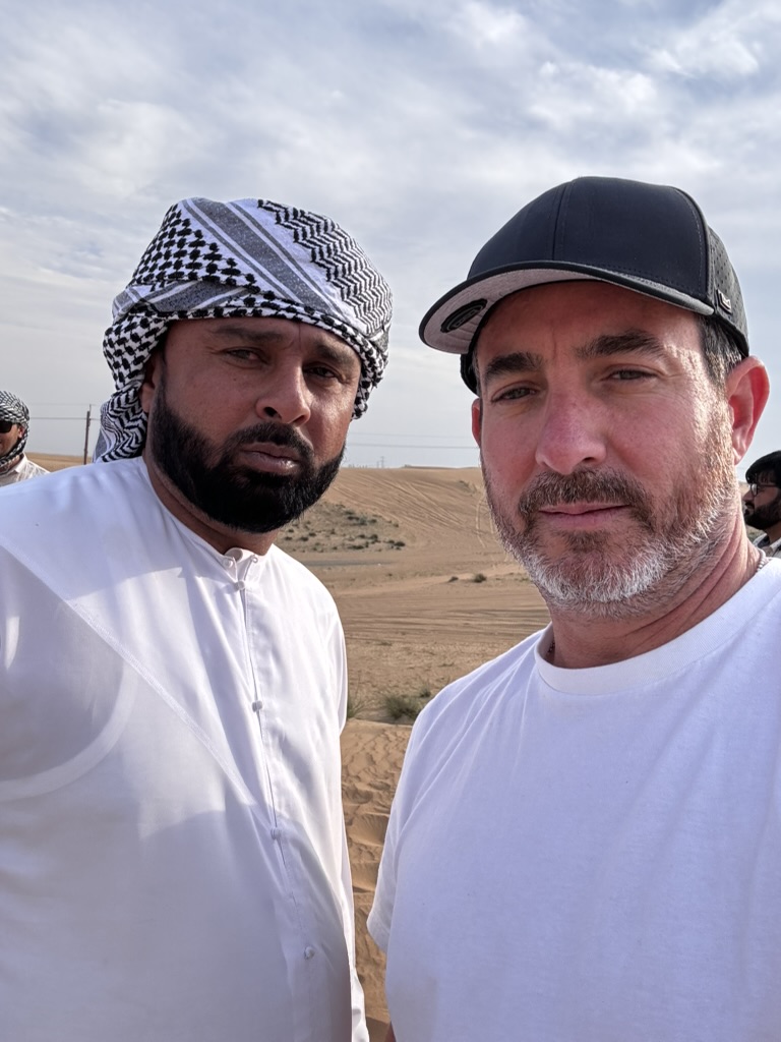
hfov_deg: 46.8
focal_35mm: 30
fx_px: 902
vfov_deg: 60.0
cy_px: 521
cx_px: 390
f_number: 1.9
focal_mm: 2.69
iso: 25
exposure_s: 1/491
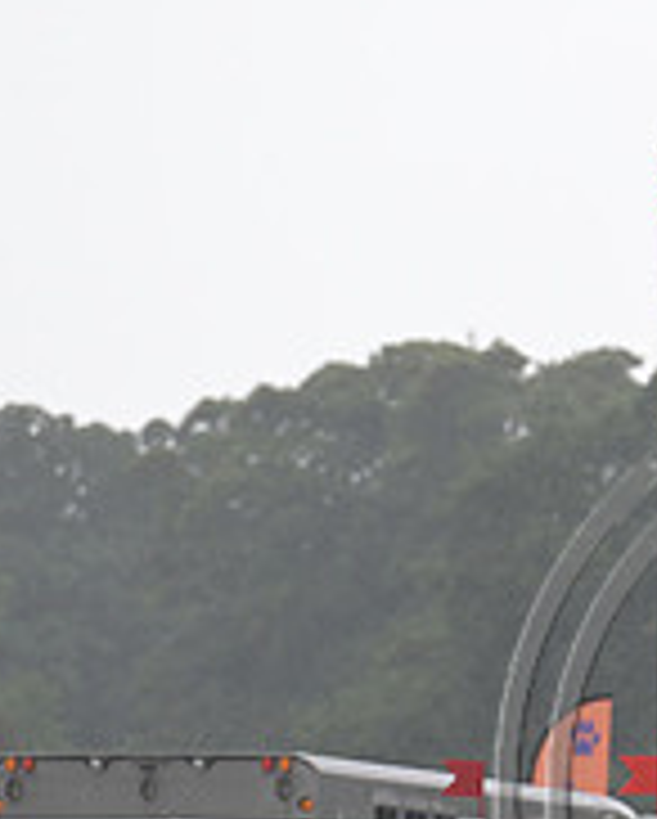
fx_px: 14486
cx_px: 909
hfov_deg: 2.6
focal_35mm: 597
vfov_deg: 3.2
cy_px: 736
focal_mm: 200
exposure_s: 1/1250
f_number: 4.5
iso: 720
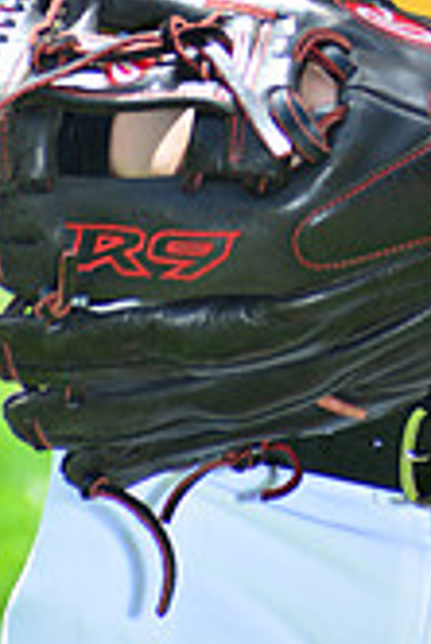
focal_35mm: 647
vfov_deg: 3.2
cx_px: 495
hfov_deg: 2.1
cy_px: -435
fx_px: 11594
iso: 200
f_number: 8
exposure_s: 1/200
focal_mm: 185
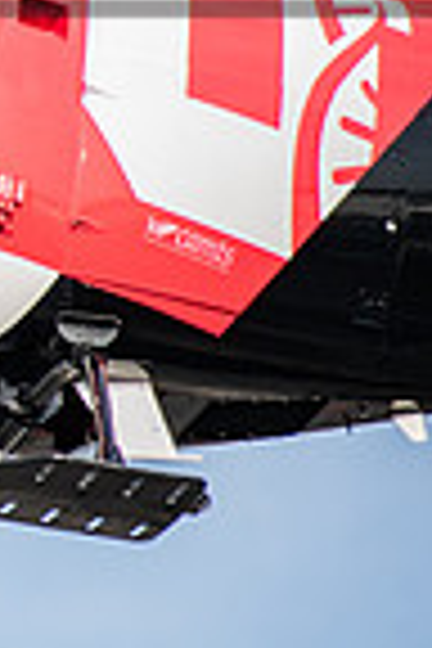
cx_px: -868
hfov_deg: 1.6
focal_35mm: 844
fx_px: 15191
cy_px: 115
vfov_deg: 2.4
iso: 100
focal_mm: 140
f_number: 4.8
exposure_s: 1/320
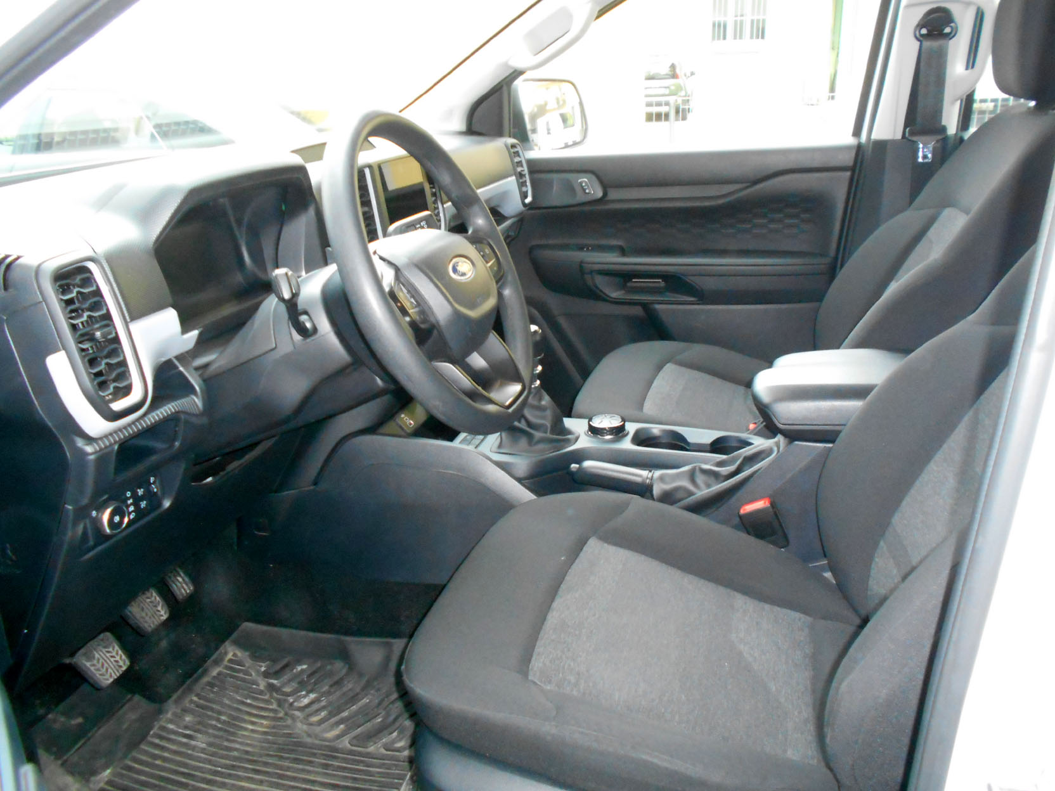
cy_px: 396
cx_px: 528
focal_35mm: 26
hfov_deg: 67.3
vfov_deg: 53.1
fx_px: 792
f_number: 3.2
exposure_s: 1/25
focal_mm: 4.6
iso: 640
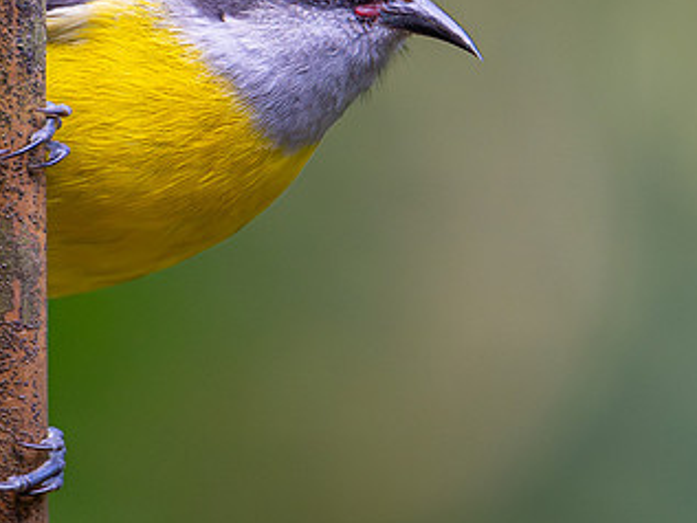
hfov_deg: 1.1
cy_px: 225
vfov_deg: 0.8
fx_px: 35391
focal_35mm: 1757
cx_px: 347
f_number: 6.3
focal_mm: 560
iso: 5000
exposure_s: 1/500
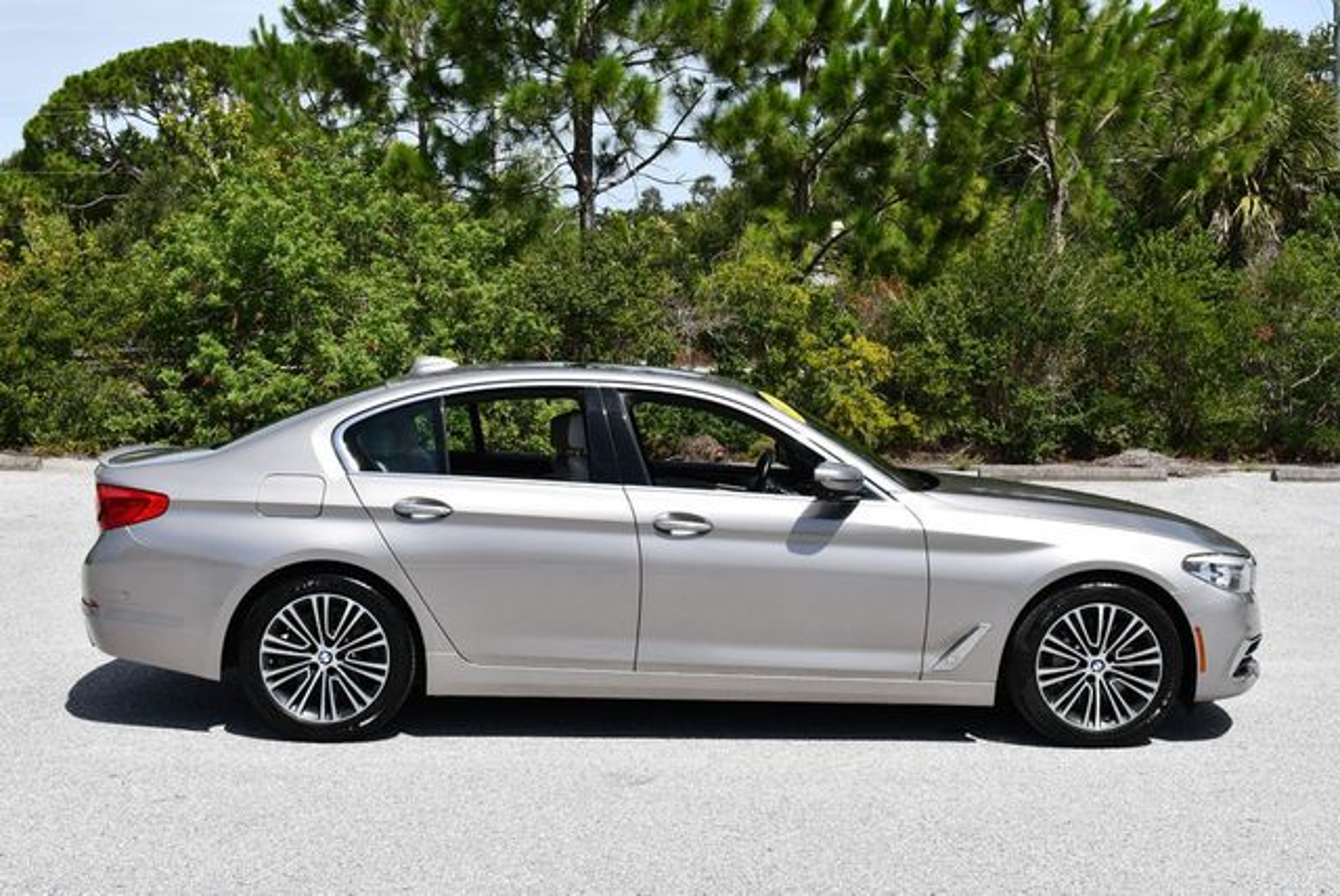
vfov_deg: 30.6
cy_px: 448
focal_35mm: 44
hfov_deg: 44.5
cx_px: 670
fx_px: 1639
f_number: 9
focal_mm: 22
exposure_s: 1/320
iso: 100
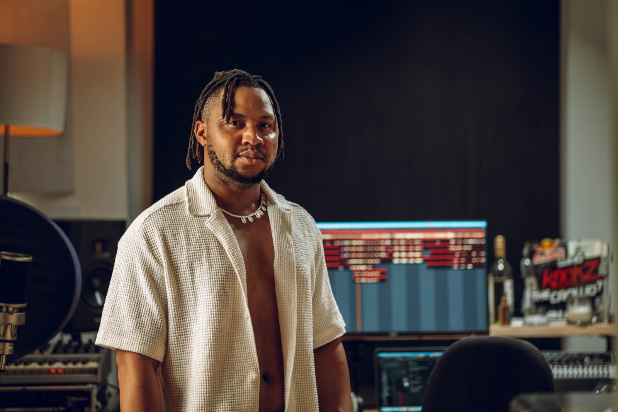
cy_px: 206
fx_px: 1459
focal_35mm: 85
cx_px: 309
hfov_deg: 23.9
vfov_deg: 16.1
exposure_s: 1/200
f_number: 1.8
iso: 2000
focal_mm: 85
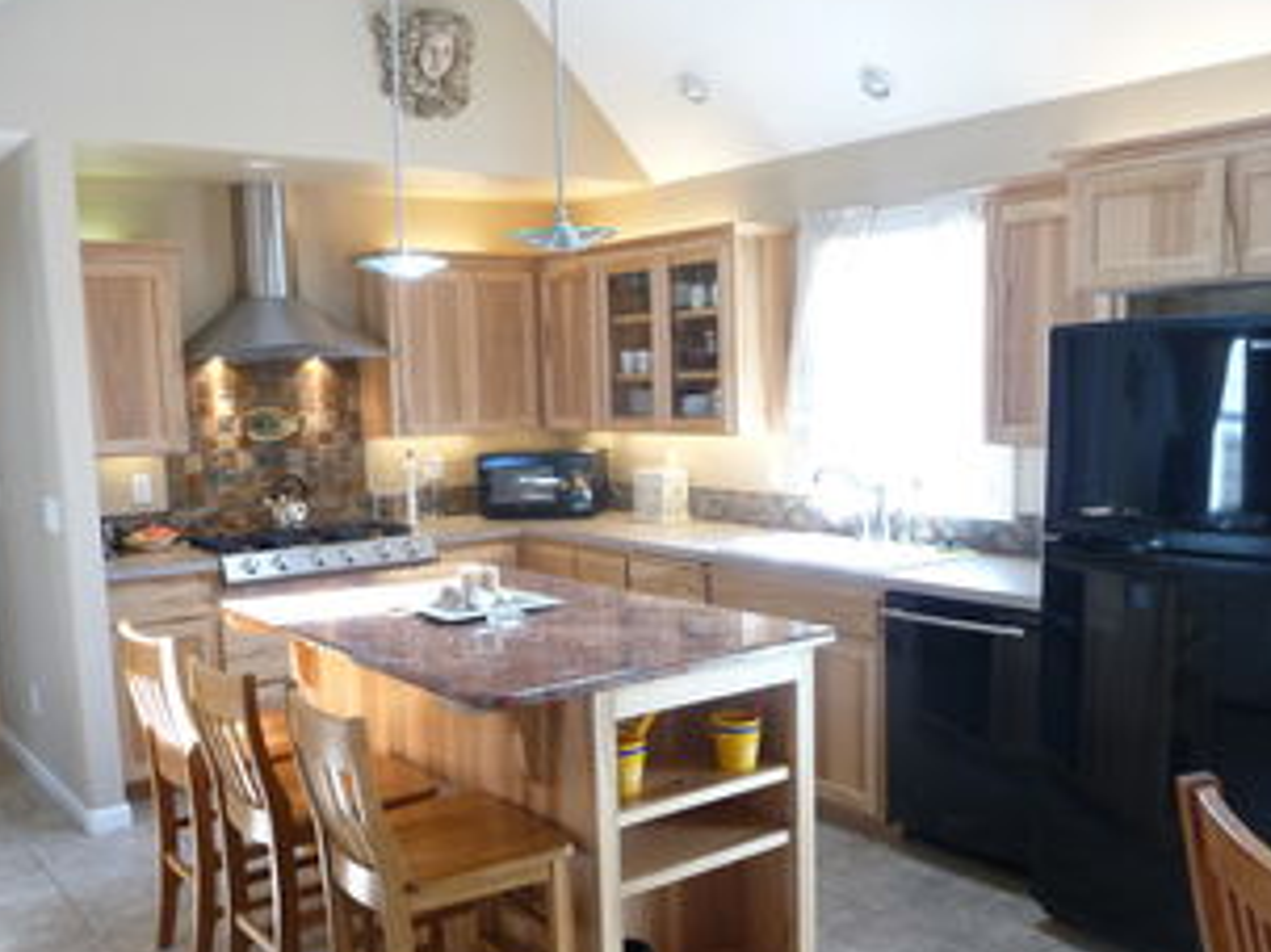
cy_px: 549
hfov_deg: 54.0
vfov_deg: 41.7
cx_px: 654
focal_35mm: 34
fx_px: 1248
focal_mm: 4.7
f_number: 3.3
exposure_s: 1/30
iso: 250
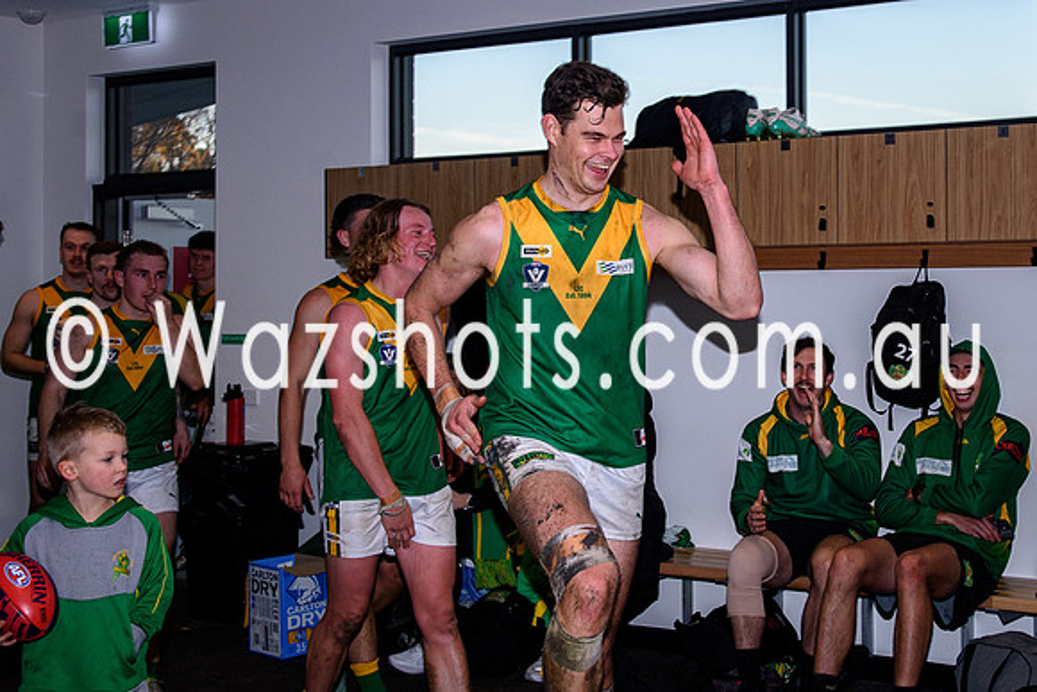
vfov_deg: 22.7
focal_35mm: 60
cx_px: 715
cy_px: 263
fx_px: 1718
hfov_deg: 33.2
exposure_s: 1/160
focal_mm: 26
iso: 400
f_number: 5.6
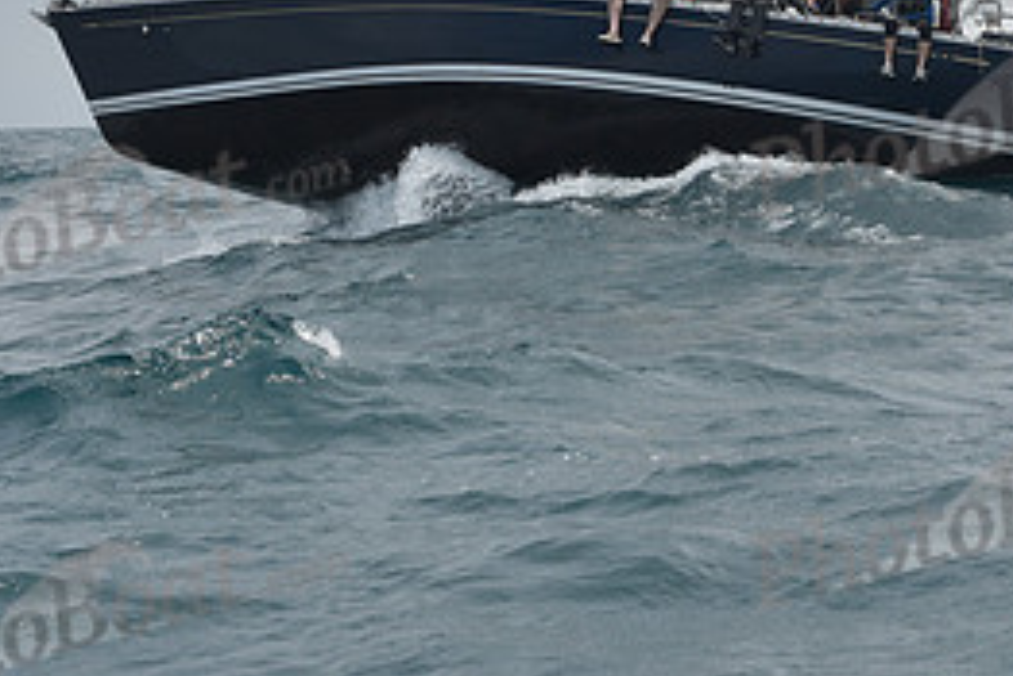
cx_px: 553
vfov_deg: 8.8
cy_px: -29
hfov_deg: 13.2
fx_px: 4364
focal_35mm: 155
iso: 250
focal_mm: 70
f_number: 11
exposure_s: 1/800
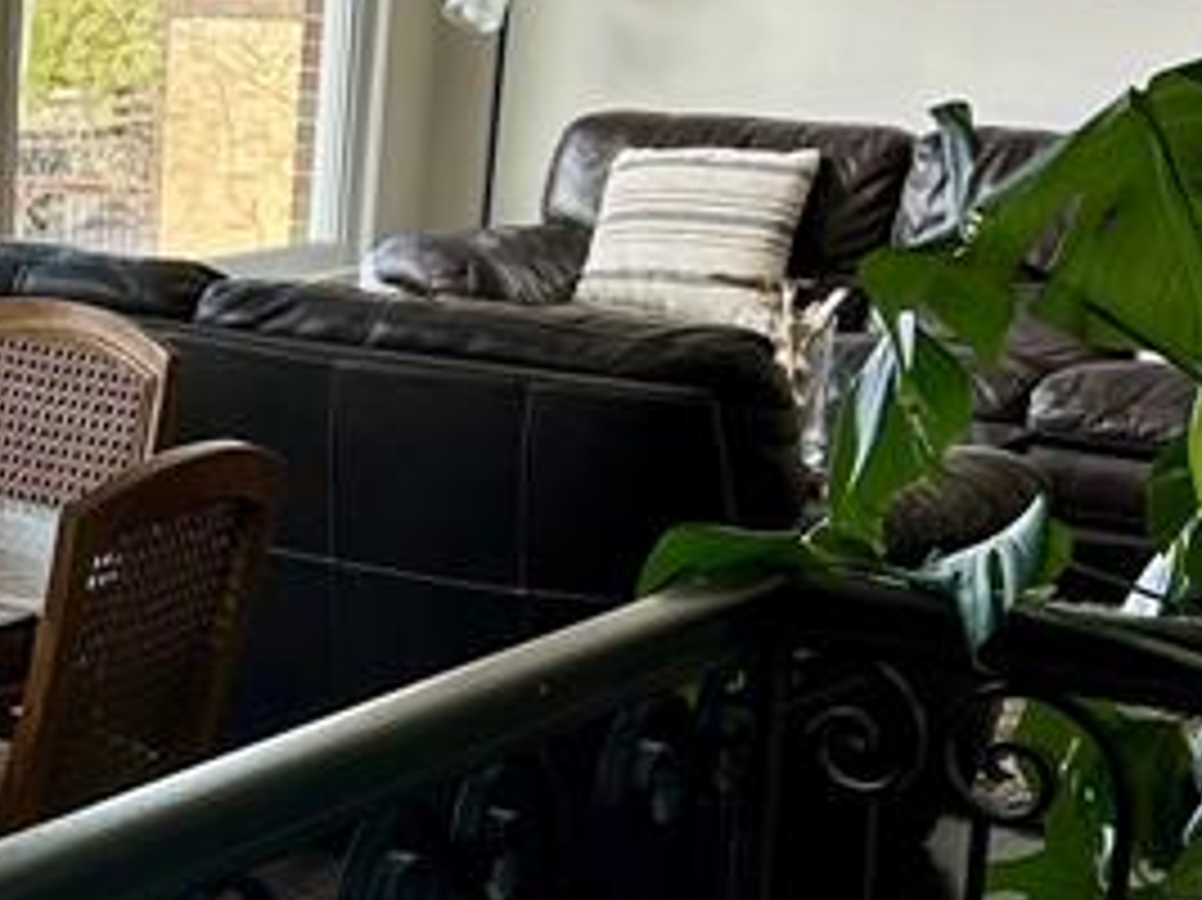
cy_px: 446
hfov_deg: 19.3
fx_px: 3193
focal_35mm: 92
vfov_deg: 16.0
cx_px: -468
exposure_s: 1/146
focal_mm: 6.86
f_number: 1.78
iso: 64
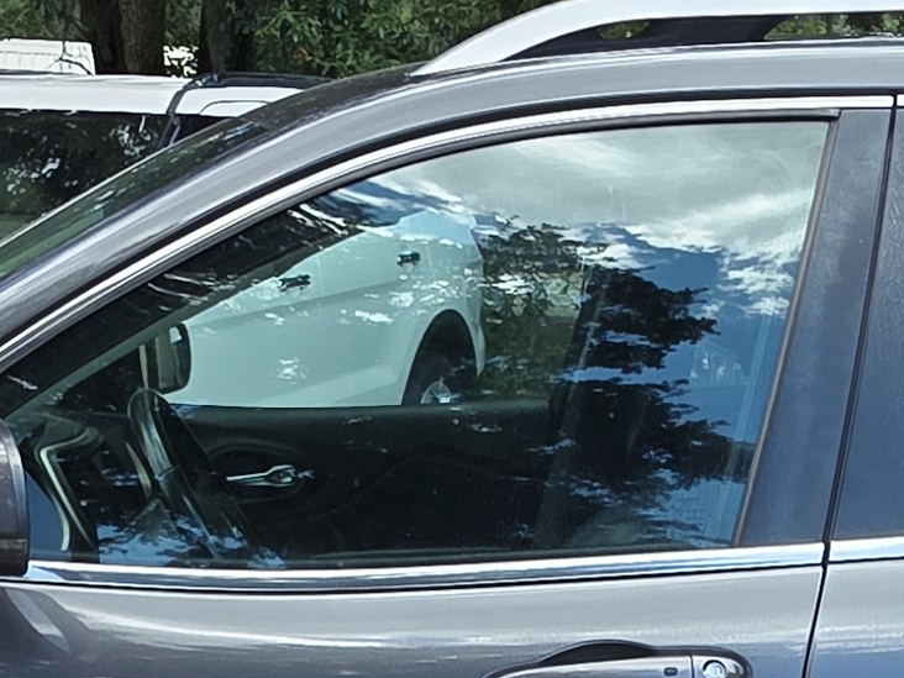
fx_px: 1854
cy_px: 1023
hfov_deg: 27.4
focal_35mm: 71
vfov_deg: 18.3
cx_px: 395
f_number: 1.9
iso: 40
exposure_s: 1/391
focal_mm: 2.2
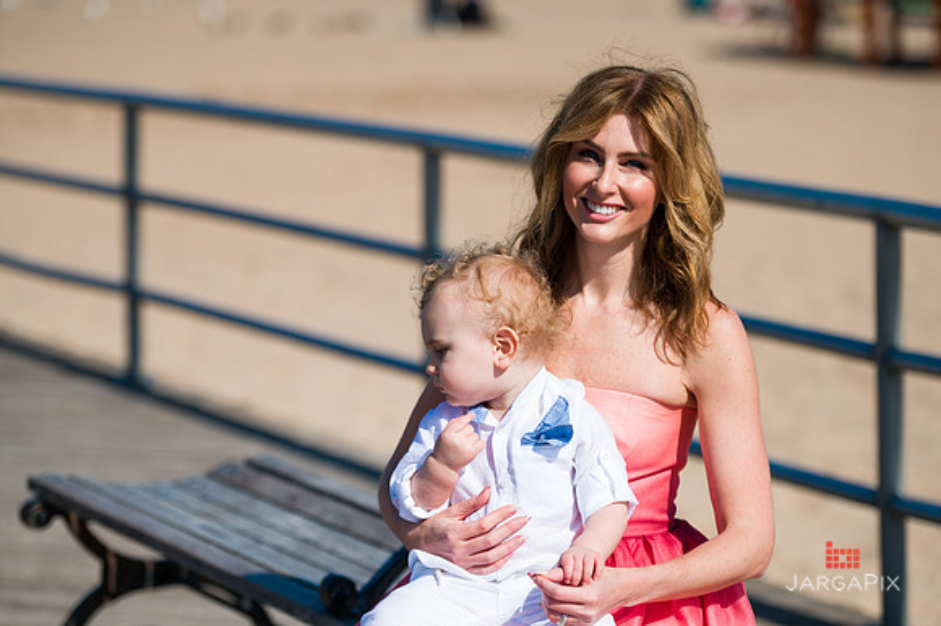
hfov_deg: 16.8
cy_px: 313
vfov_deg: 11.2
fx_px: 3187
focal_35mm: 122
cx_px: 470
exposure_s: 1/6400
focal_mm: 122
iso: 200
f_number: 3.2
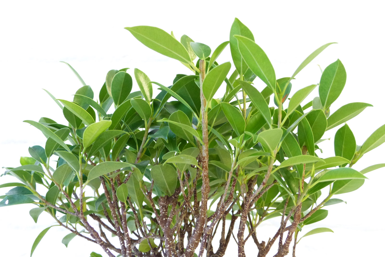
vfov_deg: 18.2
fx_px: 802
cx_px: 192
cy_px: 143
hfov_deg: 27.0
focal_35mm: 75
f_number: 2.8
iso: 400
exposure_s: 1/50
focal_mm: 13
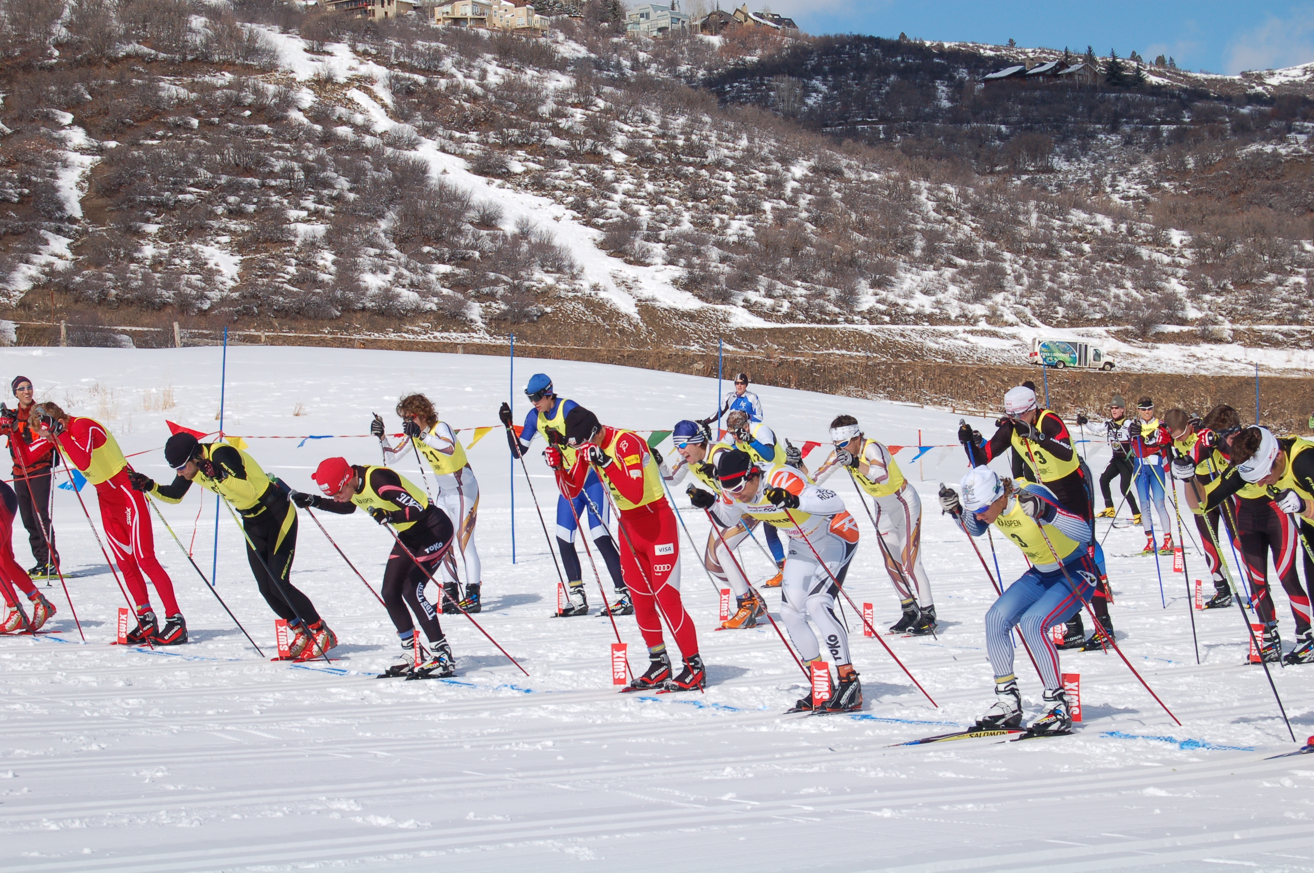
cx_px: 657
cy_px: 436
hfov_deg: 24.6
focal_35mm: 82
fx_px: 3009
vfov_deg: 16.5
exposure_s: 1/500
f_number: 11
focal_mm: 55
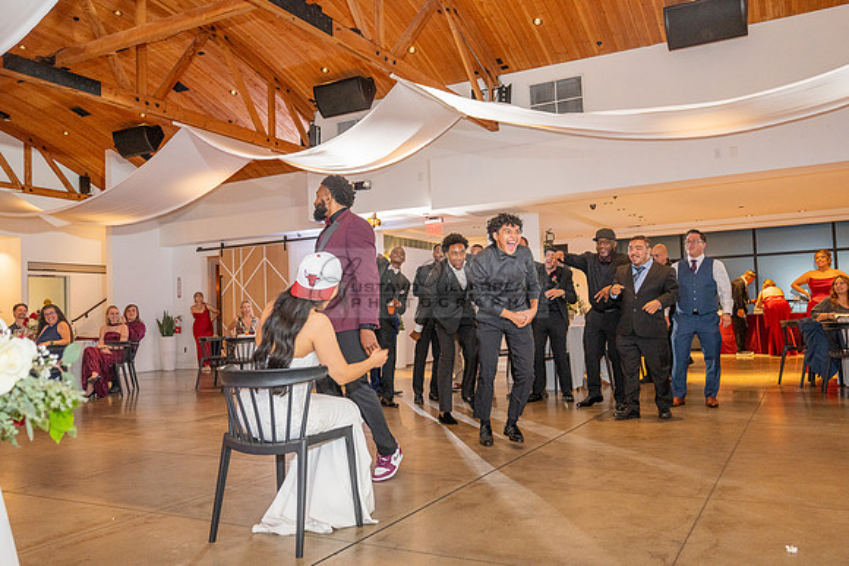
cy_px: 283
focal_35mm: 30
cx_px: 424
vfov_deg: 43.0
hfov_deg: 61.1
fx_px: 719
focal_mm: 30.5
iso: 2000
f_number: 3.5
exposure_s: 1/200
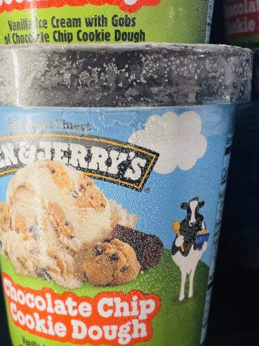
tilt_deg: -13.8
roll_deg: +0.2
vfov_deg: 36.0
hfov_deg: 27.5
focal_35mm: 53
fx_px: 528
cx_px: 111
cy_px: 211
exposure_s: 1/120
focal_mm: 4.2
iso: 80
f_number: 1.6
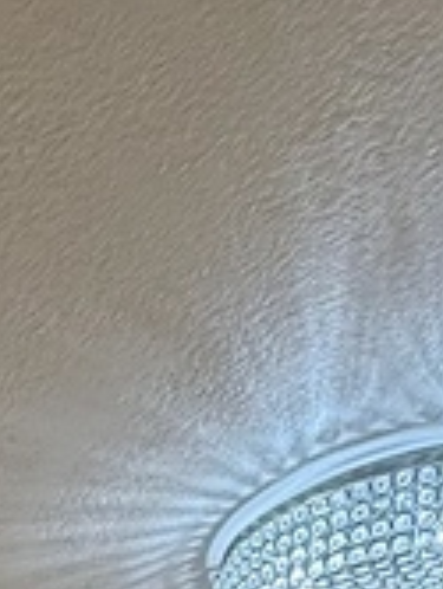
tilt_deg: -7.3
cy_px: 1476
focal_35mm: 91
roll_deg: -1.9
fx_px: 1549
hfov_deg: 14.0
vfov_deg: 13.8
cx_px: -415
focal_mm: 2.22
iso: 100
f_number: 2.2
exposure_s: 1/120
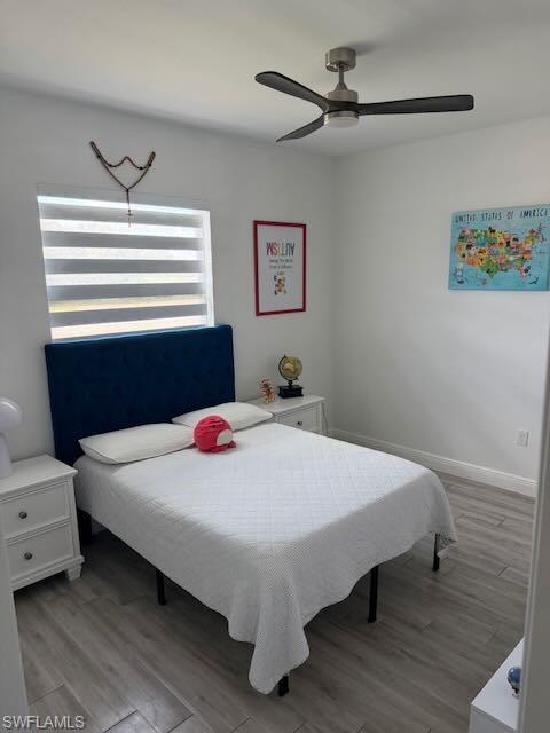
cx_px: 275
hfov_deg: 56.8
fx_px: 508
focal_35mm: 24
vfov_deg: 71.6
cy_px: 366
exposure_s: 1/81
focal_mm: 6.76
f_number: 1.78
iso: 200
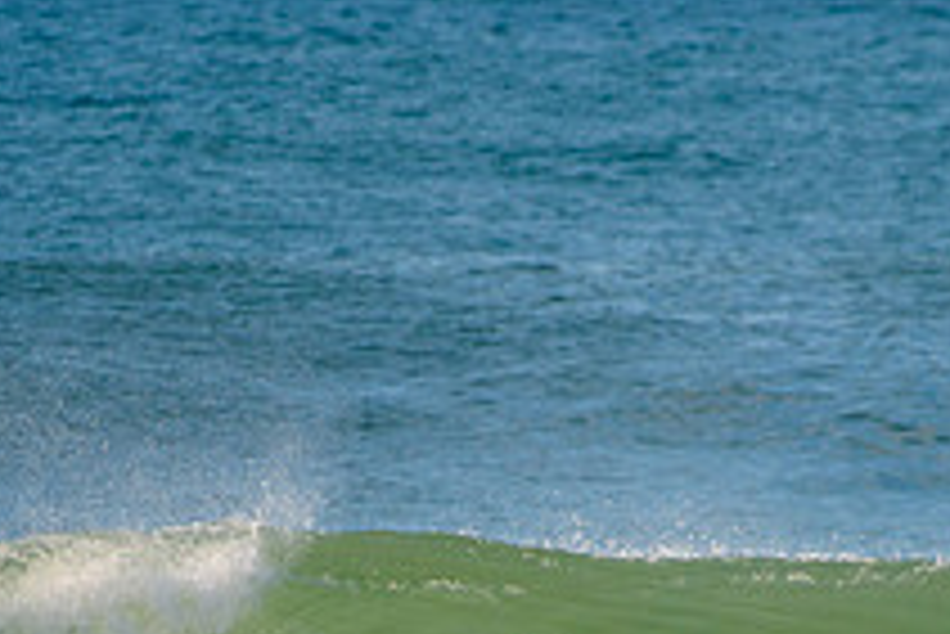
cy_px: 821
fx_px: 36282
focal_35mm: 1374
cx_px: 621
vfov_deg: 1.0
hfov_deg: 1.5
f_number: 5.6
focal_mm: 500
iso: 200
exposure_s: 1/1600
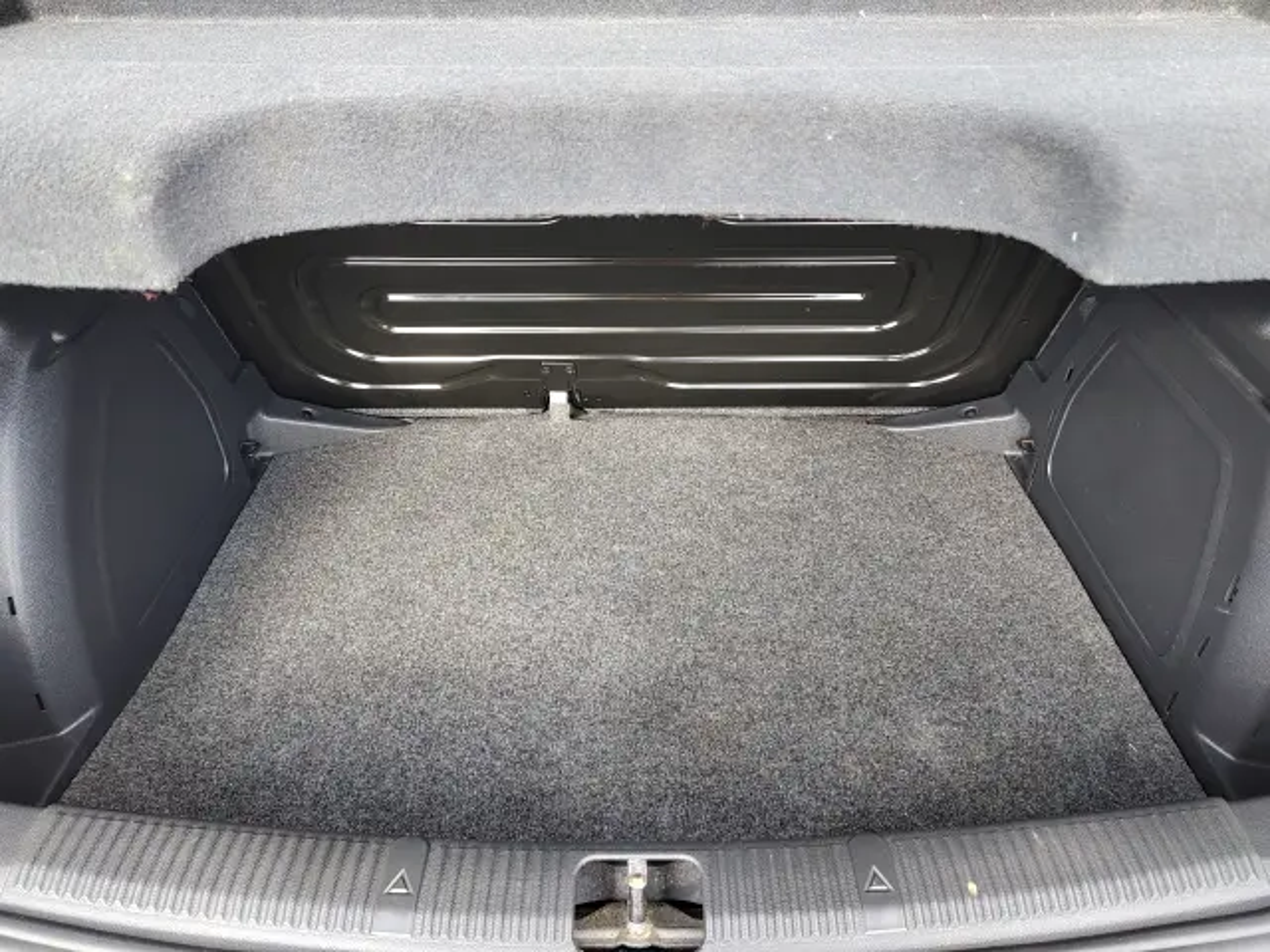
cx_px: 635
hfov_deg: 73.9
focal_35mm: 23
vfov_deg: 58.9
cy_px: 476
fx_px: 844
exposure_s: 1/100
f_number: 1.8
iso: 223
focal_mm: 5.56
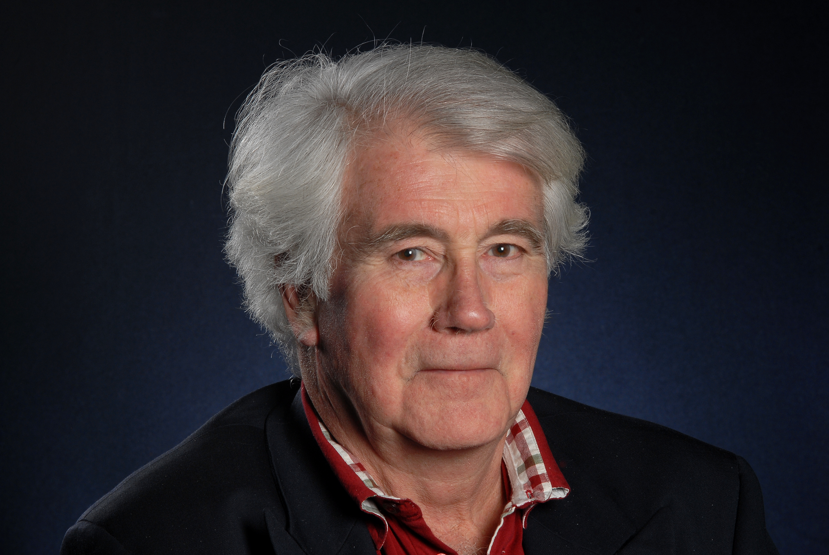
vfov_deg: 6.8
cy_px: 278
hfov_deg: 10.1
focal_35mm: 202
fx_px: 4669
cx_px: 414
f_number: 11
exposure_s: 1/125
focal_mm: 135
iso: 160
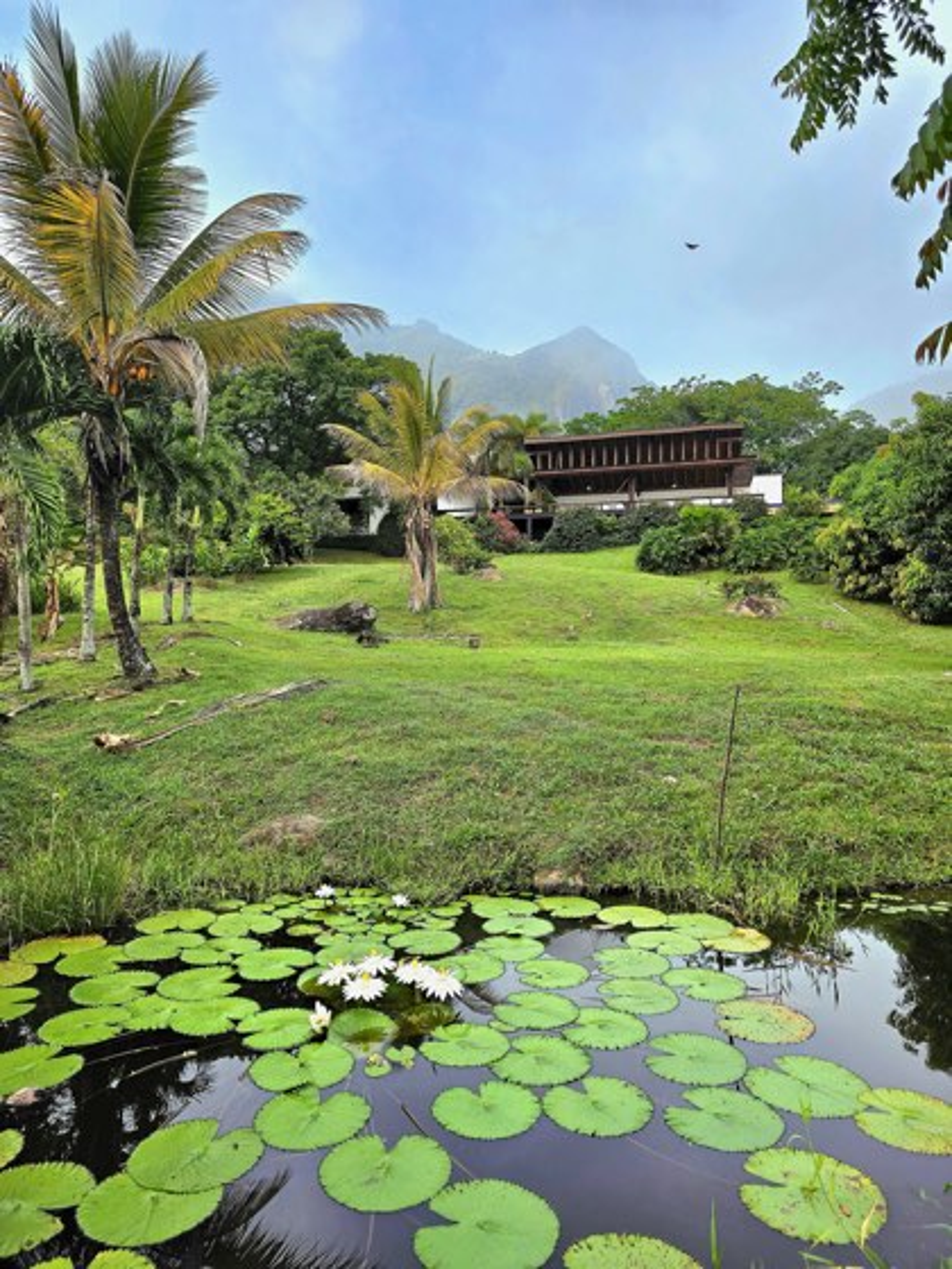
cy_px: 634
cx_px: 476
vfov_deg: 73.9
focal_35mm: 23
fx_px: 843
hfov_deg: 58.9
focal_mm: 6.3
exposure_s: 1/182
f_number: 1.7
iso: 20
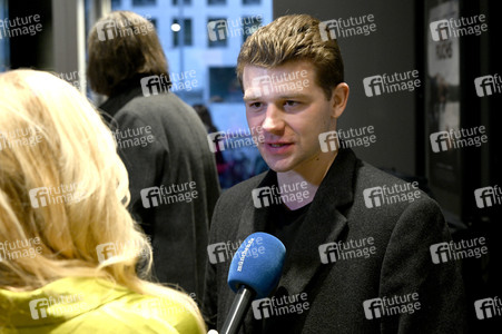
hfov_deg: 30.5
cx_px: 251
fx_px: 920
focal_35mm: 66
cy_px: 167
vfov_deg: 20.6
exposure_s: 1/125
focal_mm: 66
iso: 2000
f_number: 6
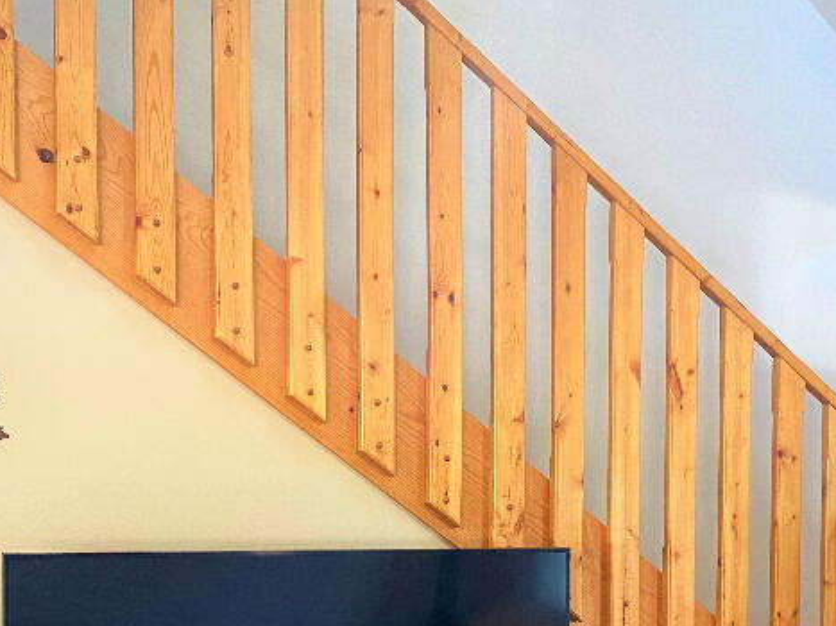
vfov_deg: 24.9
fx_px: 1376
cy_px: 569
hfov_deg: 33.6
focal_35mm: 57
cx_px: 537
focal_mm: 4.25
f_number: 1.8
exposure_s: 1/60
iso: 250
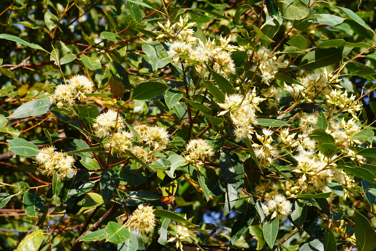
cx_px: 188
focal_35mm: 120
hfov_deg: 17.1
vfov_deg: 11.4
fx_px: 1253
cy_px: 126
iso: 100
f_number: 7.1
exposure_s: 1/160
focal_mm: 80
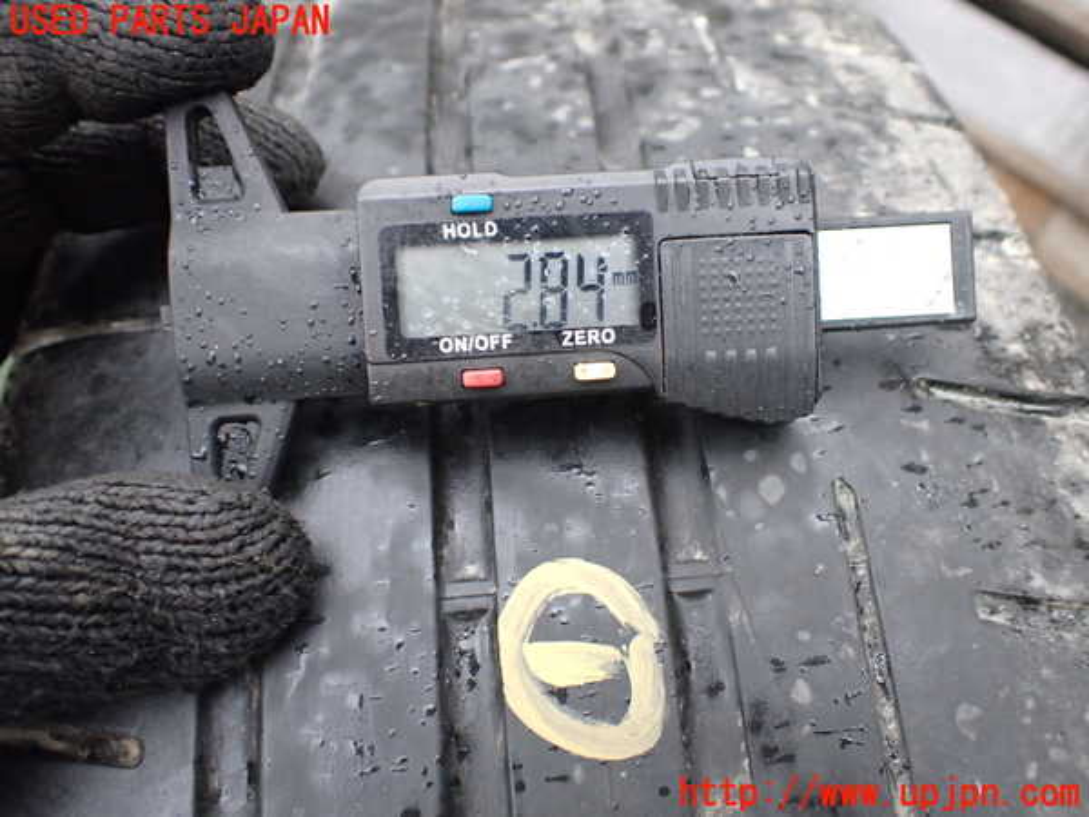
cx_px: 544
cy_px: 408
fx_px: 944
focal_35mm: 30
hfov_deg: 60.0
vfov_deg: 46.8
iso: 400
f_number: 2.3
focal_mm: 5.4
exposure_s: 1/125
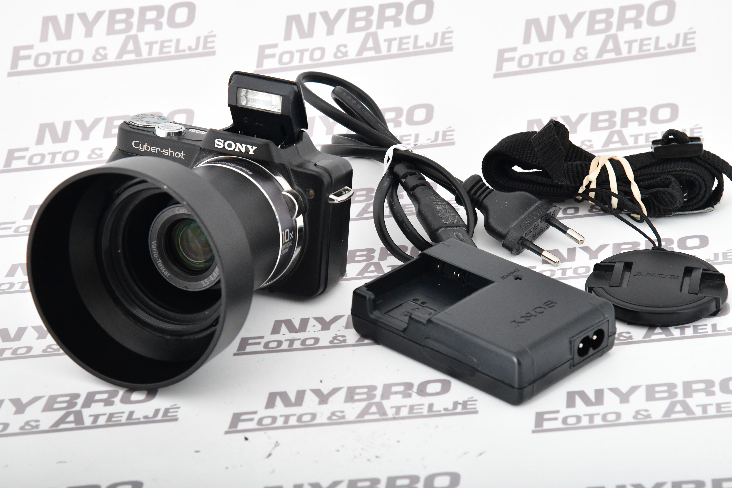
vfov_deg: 11.4
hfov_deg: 17.1
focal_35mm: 120
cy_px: 244
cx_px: 366
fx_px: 2440
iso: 2500
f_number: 13
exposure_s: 1/250
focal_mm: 120
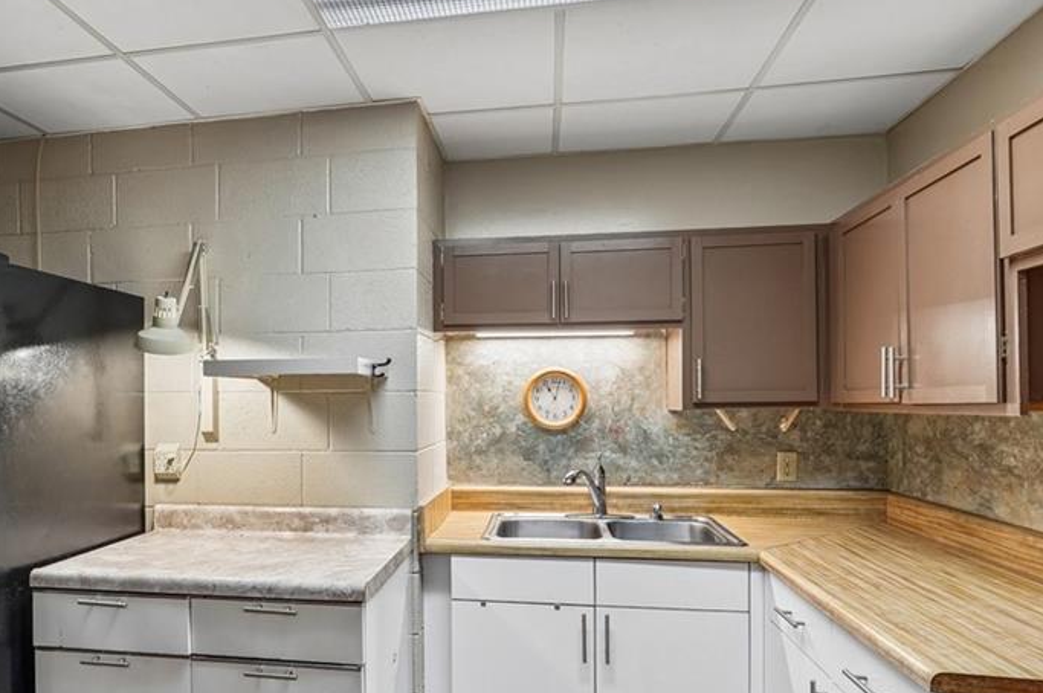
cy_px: 398
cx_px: 409
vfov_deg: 52.8
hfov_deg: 72.9
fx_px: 695
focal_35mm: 24
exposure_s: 1/10
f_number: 8
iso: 800
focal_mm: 16
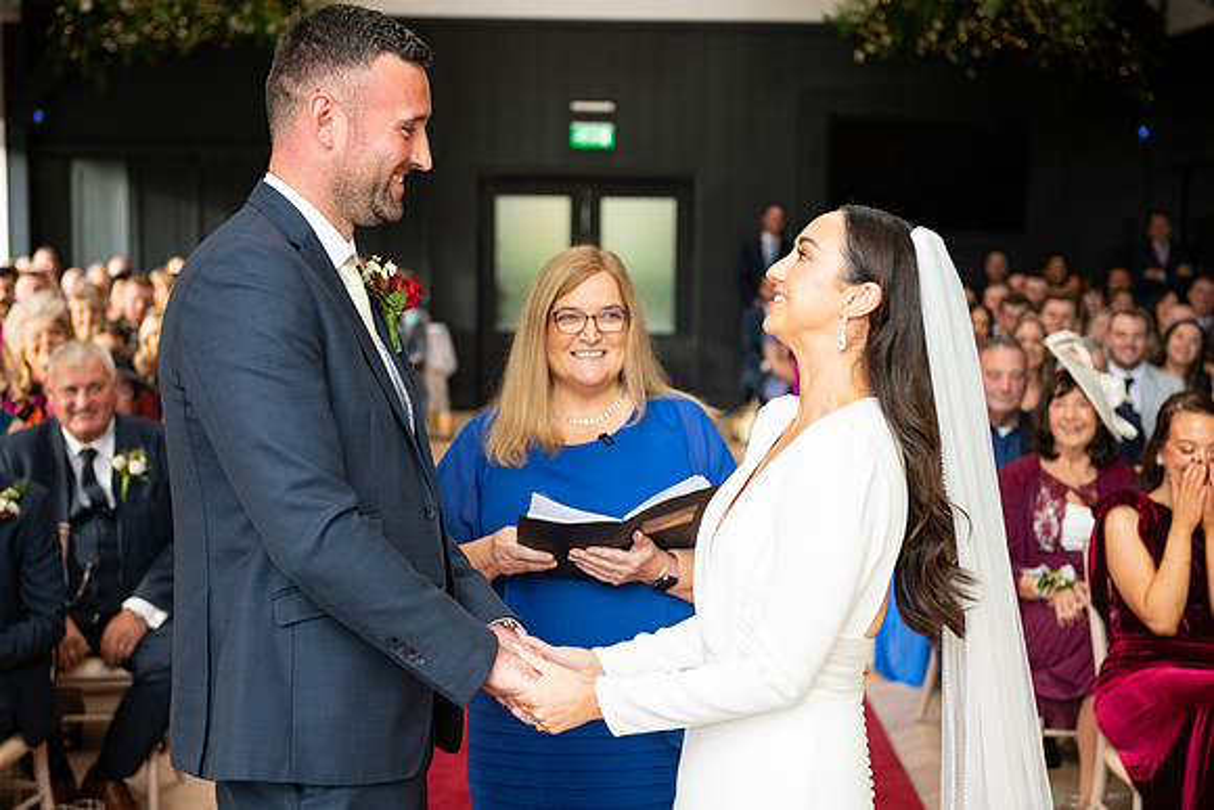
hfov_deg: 33.4
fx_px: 2024
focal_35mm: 60
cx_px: 607
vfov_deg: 22.6
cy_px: 405
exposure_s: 1/160
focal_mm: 60
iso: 640
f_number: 3.5
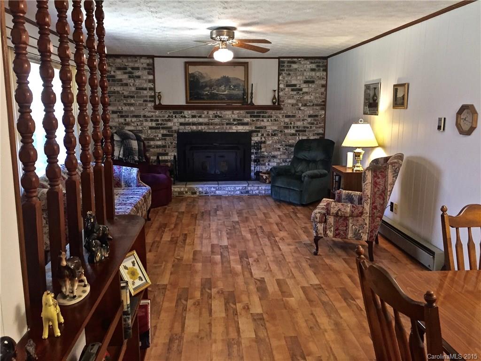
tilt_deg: -9.9
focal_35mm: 29
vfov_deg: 48.2
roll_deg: -0.3
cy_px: 180
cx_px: 240
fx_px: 403
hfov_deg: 61.7
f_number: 2.2
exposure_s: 1/30
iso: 160
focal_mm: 4.15
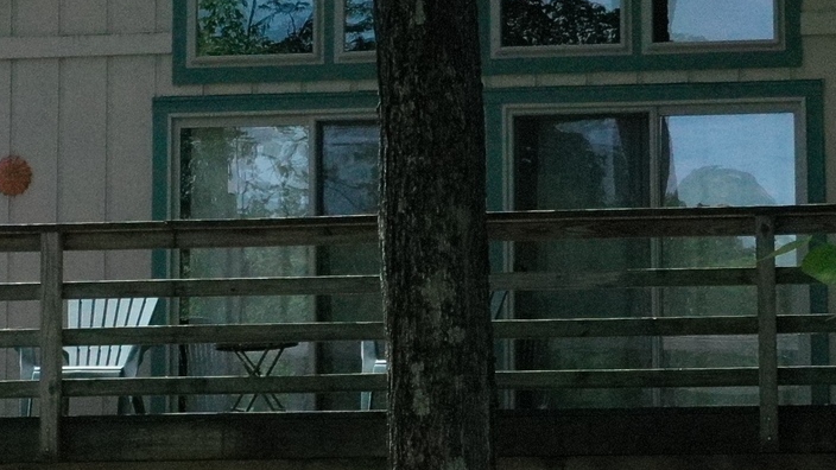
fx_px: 2837
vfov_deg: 9.5
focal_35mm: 128
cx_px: 494
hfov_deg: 16.7
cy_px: 292
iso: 1600
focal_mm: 10.26
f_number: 4.5
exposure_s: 1/5000
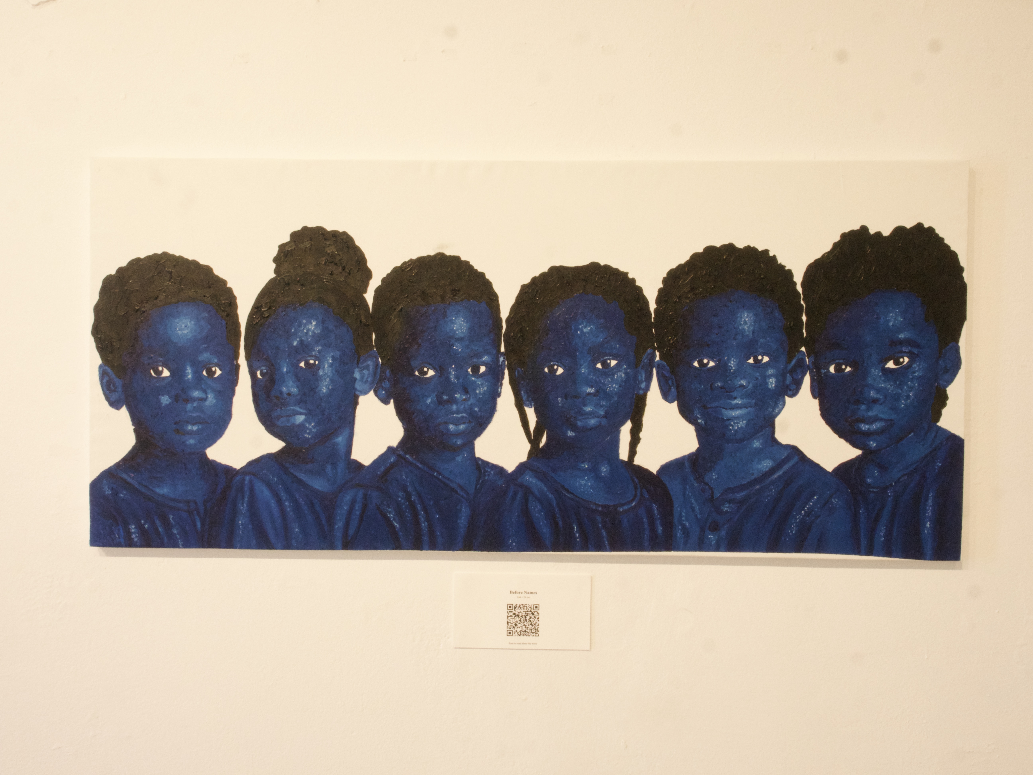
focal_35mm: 30
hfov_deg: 60.0
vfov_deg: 46.8
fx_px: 895
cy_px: 388
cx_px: 516
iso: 3200
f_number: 22
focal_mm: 15
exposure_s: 1/6
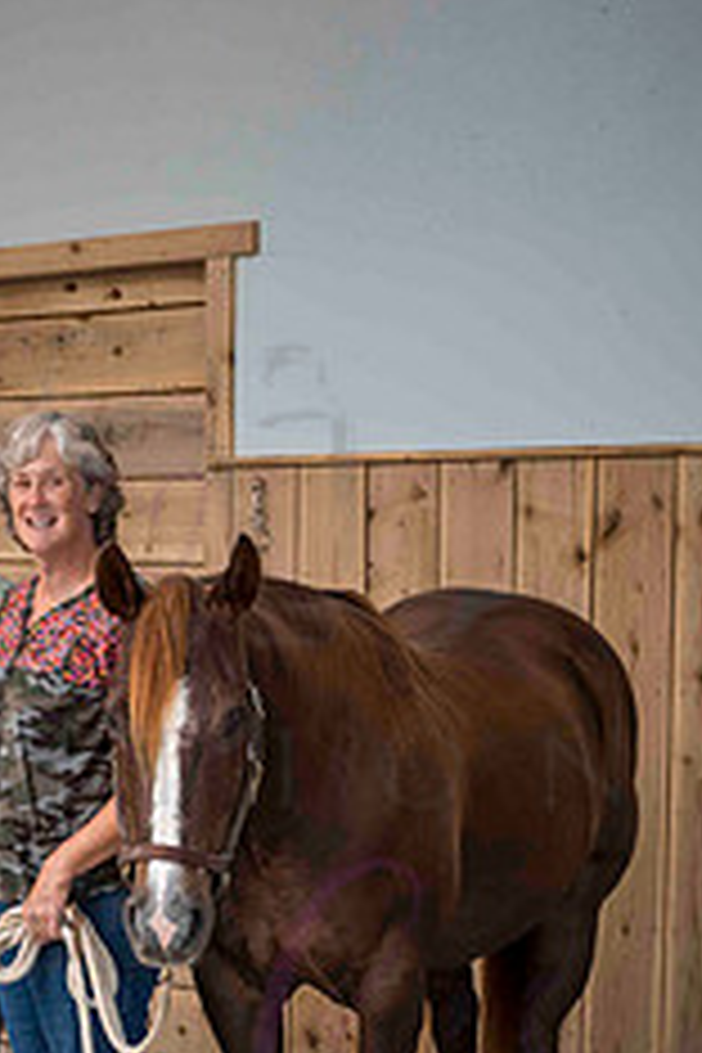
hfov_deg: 14.2
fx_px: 2808
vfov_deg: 20.8
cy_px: 927
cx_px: 158
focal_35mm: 96
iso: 400
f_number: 9
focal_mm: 50
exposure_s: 1/160
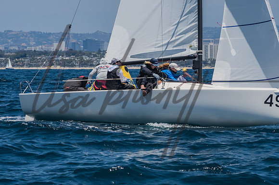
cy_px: 92
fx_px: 1964
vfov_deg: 5.4
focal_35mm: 254
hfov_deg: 8.1
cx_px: 137
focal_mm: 165
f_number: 14
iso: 640
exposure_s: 1/1600
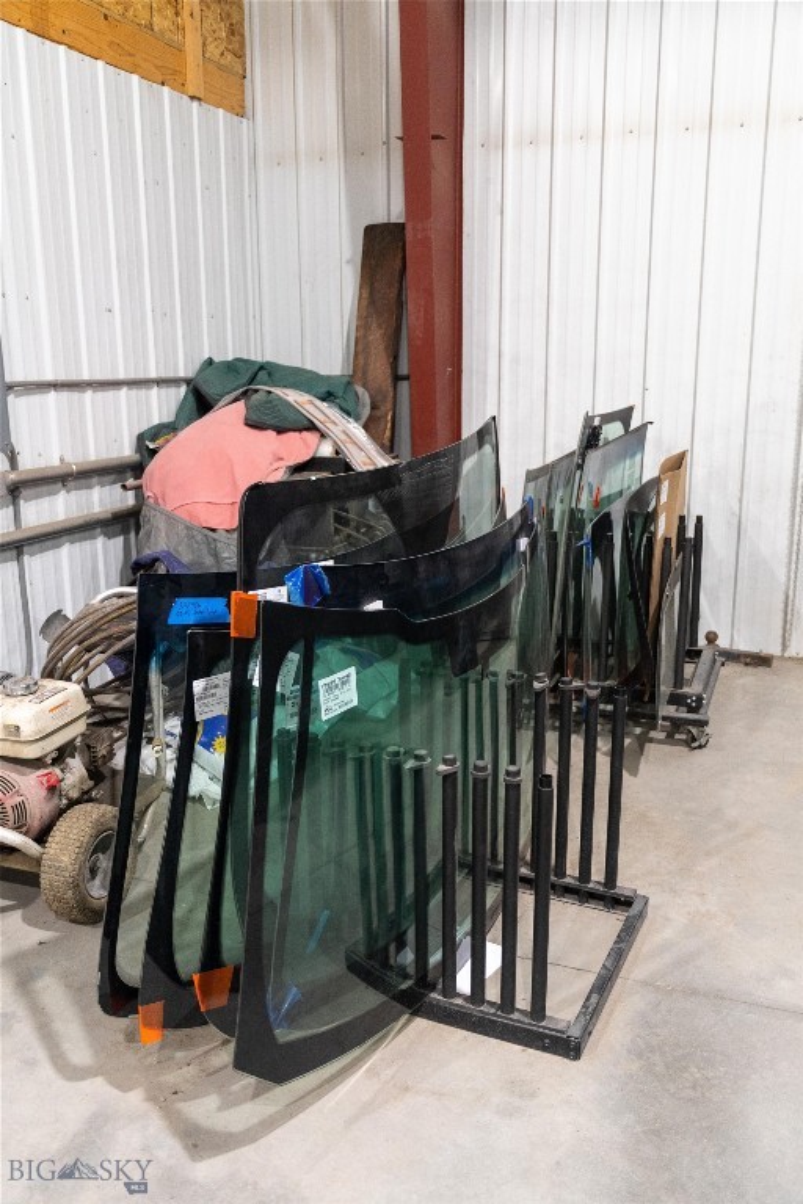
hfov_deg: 43.6
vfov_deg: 61.9
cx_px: 402
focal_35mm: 30
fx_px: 1004
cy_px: 602
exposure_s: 1/125
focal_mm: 20
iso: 1100
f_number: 2.8
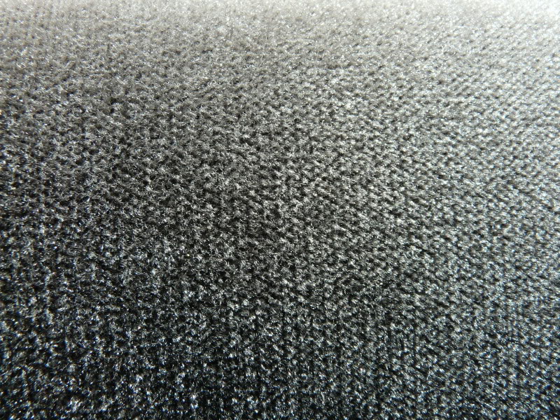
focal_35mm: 28
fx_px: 453
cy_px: 210
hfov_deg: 63.4
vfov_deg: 49.7
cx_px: 280
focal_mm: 4.6
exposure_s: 1/200
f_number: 4.5
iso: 100
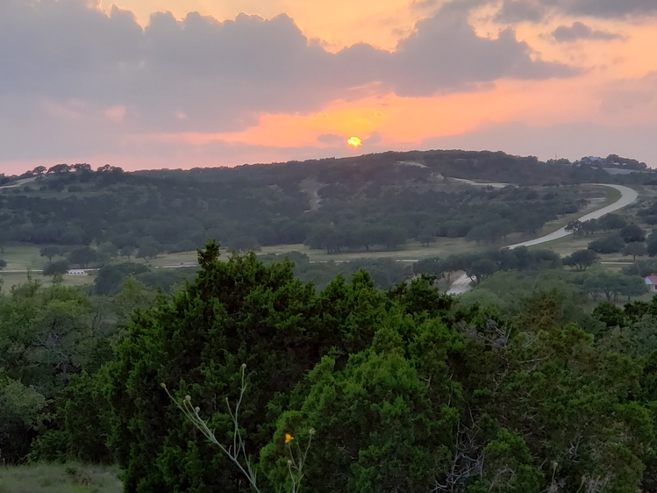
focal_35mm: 100
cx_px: 267
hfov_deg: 19.6
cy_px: 217
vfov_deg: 14.8
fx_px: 1898
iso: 32
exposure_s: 1/134
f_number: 2.4
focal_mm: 6
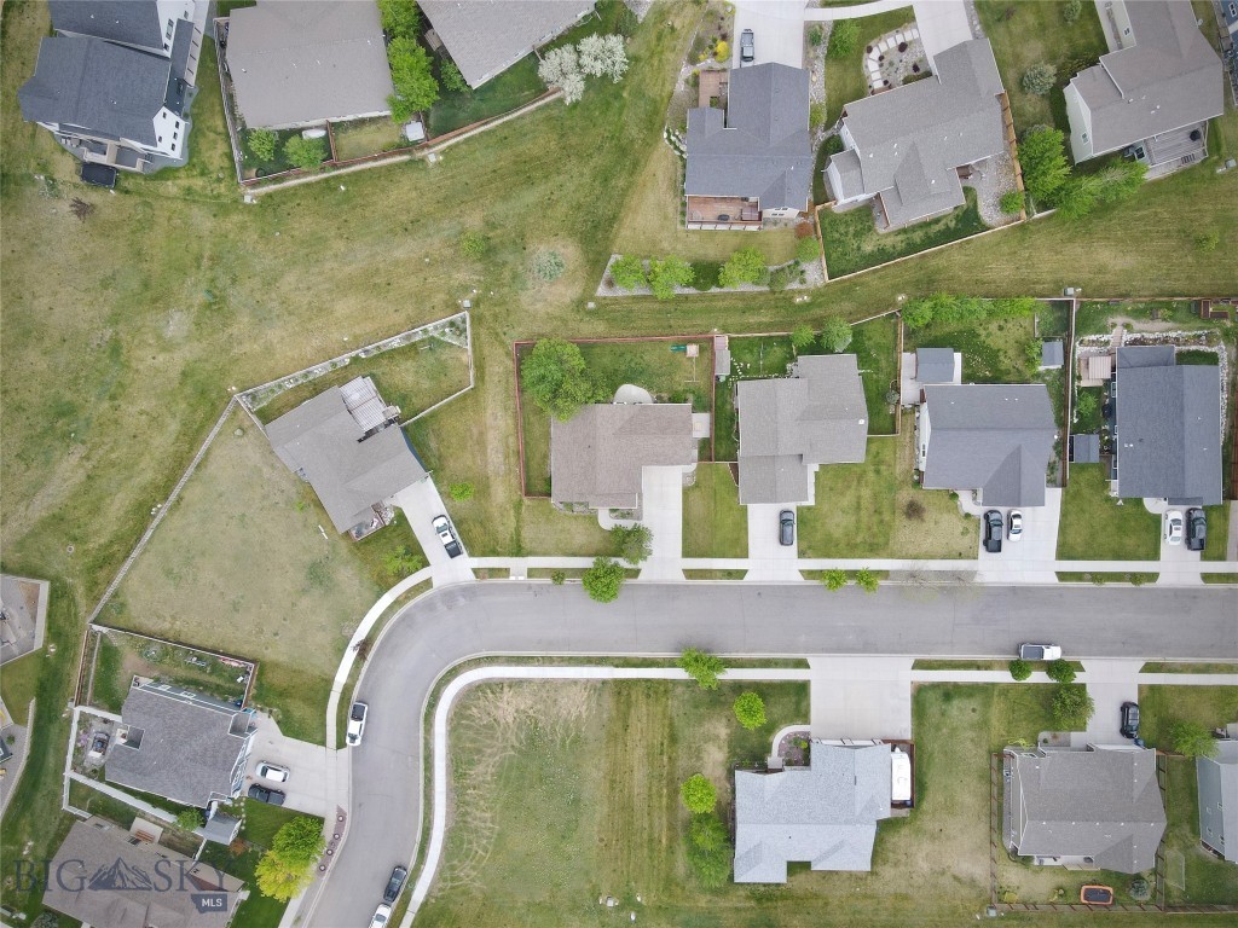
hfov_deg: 71.6
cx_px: 619
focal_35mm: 24
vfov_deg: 56.8
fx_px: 858
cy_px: 464
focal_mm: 4.5
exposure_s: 1/90
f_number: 2.8
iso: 100
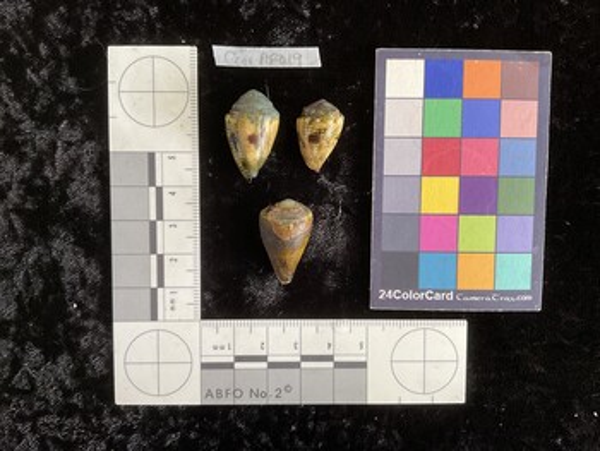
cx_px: 300
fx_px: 503
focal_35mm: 29
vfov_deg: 48.3
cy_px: 226
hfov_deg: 61.6
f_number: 1.8
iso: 80
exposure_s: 1/60
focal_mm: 3
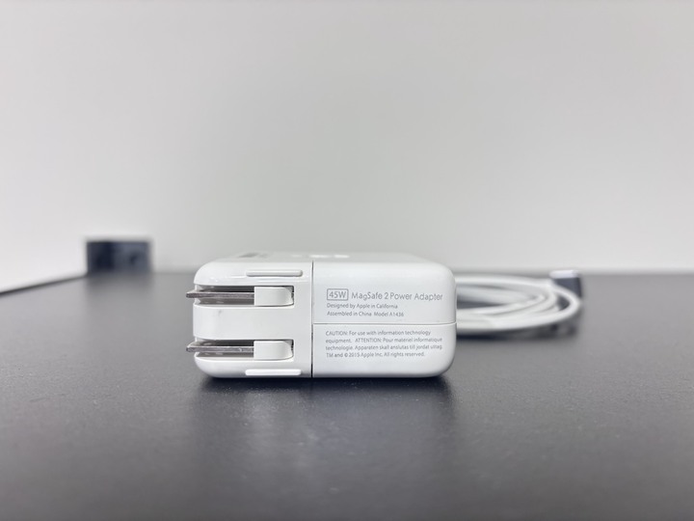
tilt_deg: -2.7
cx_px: 347
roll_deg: -1.0
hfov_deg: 67.3
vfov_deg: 53.1
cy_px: 260
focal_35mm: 26
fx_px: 521
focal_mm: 5.96
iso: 125
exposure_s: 1/60
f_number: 1.6
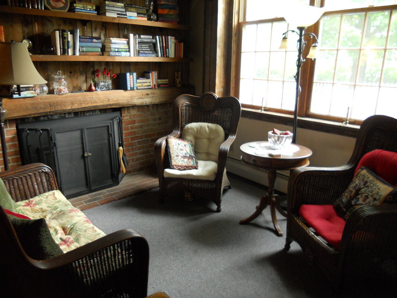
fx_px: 310
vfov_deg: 51.4
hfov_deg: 65.3
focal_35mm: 27
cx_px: 198
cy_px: 149
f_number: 3.2
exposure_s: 1/8
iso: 320
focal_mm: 4.9
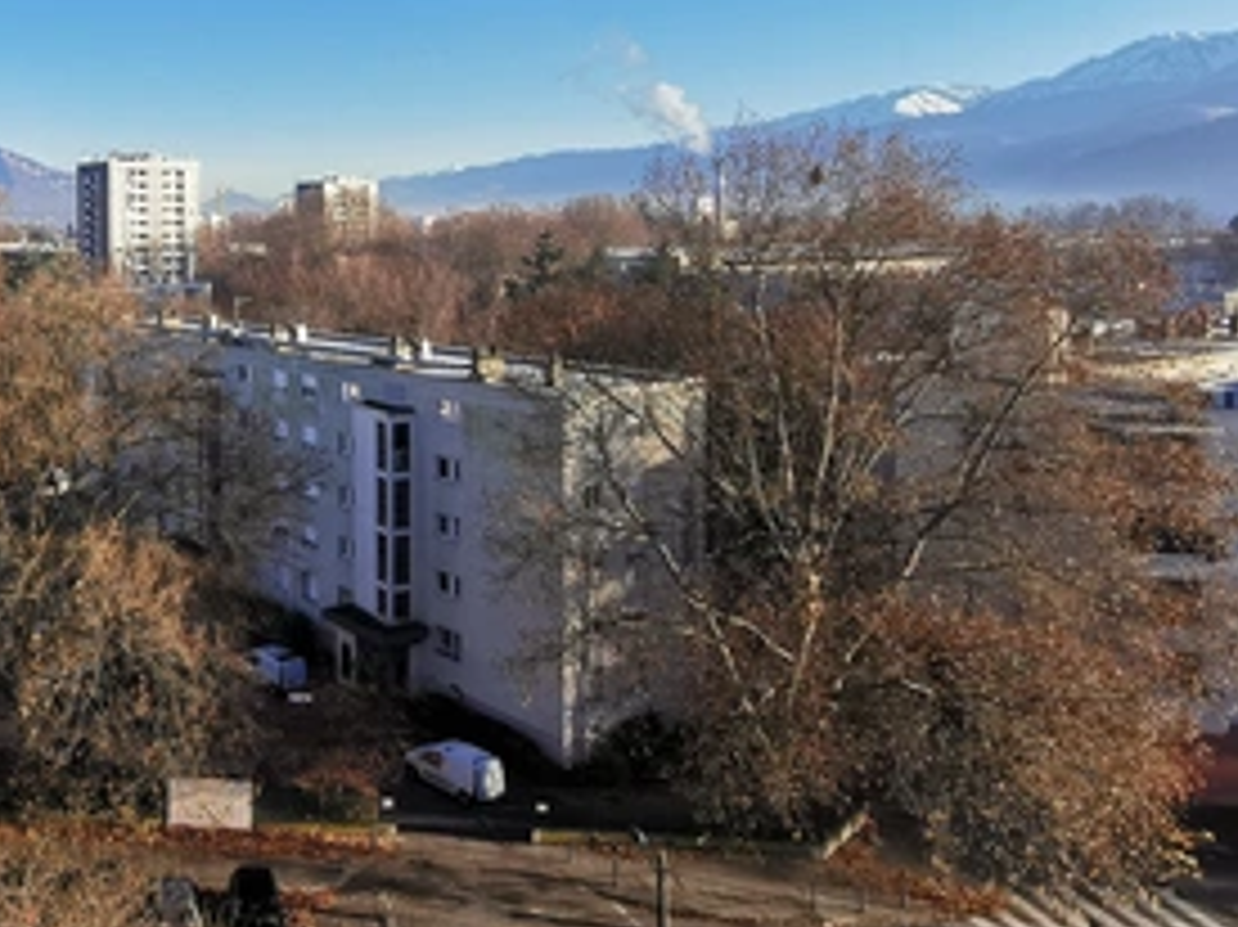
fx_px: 1180
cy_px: 230
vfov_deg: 41.6
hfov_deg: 48.8
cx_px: 101
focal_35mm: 33
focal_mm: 2.26
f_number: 2.2
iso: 50
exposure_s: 1/876
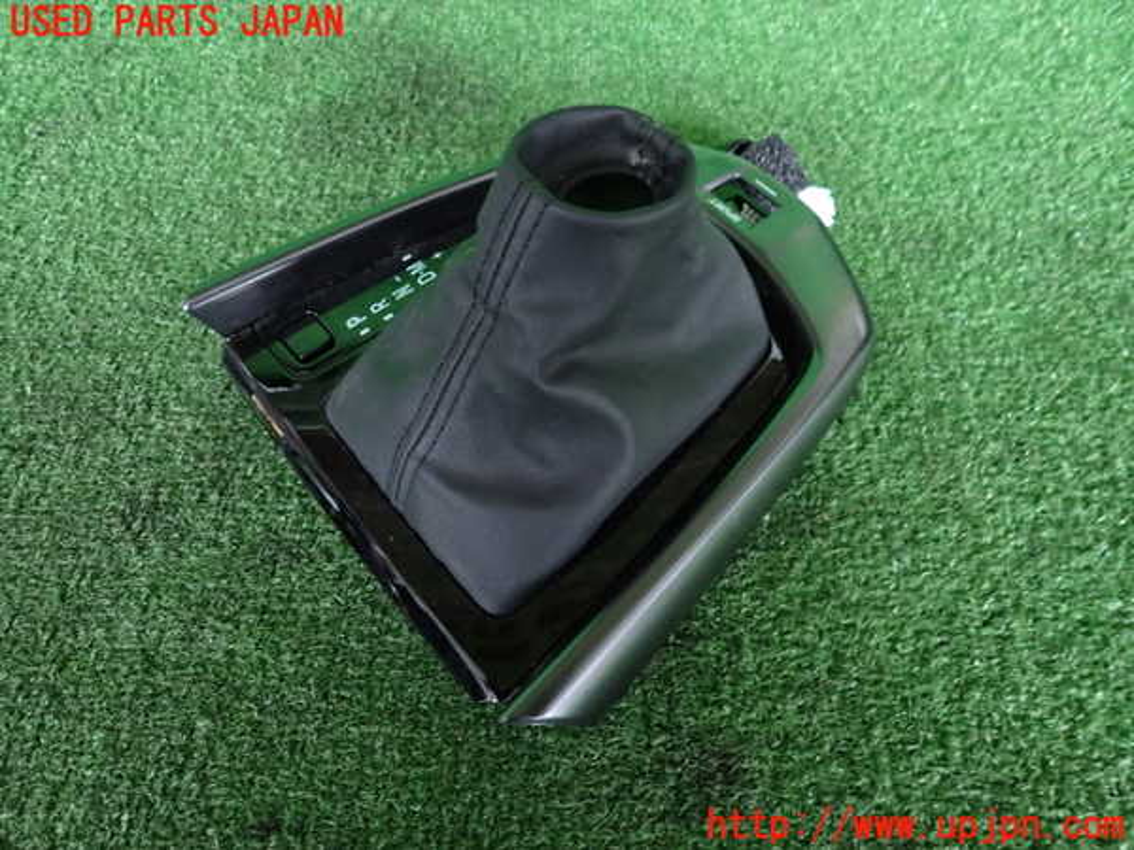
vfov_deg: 54.9
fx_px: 819
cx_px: 567
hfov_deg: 69.4
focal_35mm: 25
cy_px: 425
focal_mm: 4.5
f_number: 2
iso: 640
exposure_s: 1/30
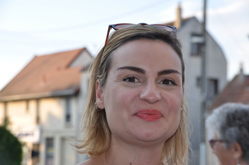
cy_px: 82
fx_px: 746
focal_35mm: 108
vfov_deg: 12.6
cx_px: 124
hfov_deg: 18.9
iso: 200
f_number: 5.6
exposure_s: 1/200
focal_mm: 72
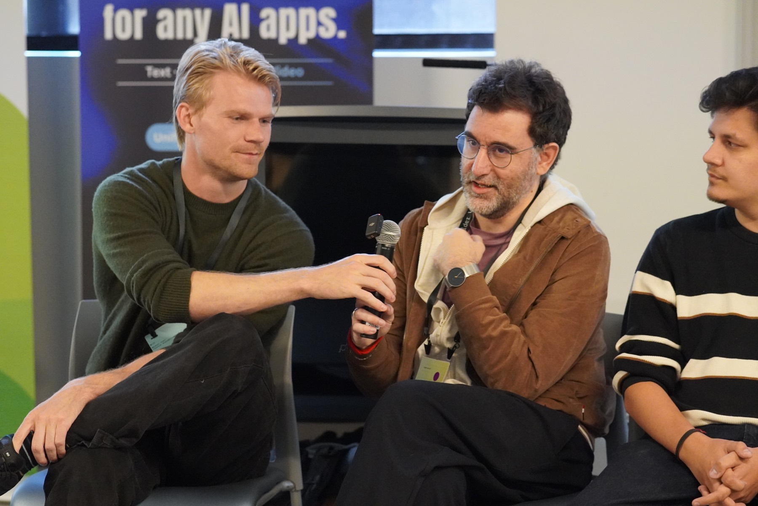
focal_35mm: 112
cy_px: 253
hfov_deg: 18.2
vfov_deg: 12.2
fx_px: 2369
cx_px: 379
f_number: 2.5
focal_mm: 75
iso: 6400
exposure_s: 1/160
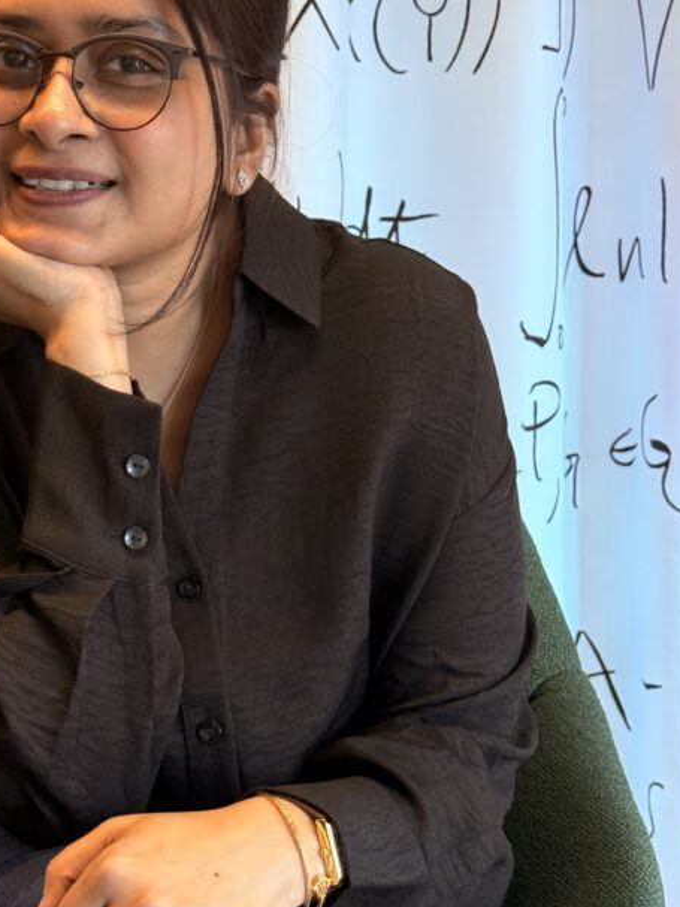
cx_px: 124
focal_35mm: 81
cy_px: 466
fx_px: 2122
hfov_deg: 18.0
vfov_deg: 24.1
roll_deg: -1.5
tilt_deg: -4.5
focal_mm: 6.76
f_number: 1.78
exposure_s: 1/50
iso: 100
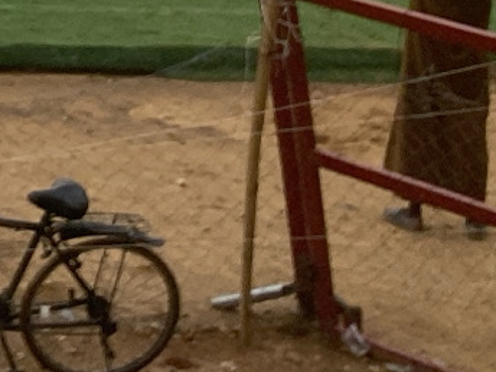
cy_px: -639
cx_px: -643
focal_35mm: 151
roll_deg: -1.2
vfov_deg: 8.6
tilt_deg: +0.5
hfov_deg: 11.2
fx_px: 2164
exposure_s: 1/3731
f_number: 1.8
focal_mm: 4.25
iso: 32
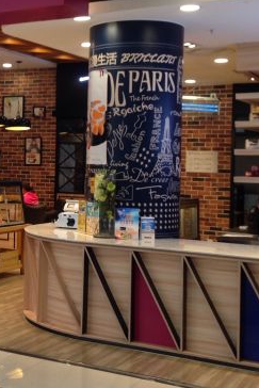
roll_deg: -1.3
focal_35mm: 66
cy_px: 164
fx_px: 712
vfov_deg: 30.5
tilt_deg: +1.8
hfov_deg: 20.1
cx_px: 12
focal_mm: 4.12
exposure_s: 1/30
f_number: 2.4
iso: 50
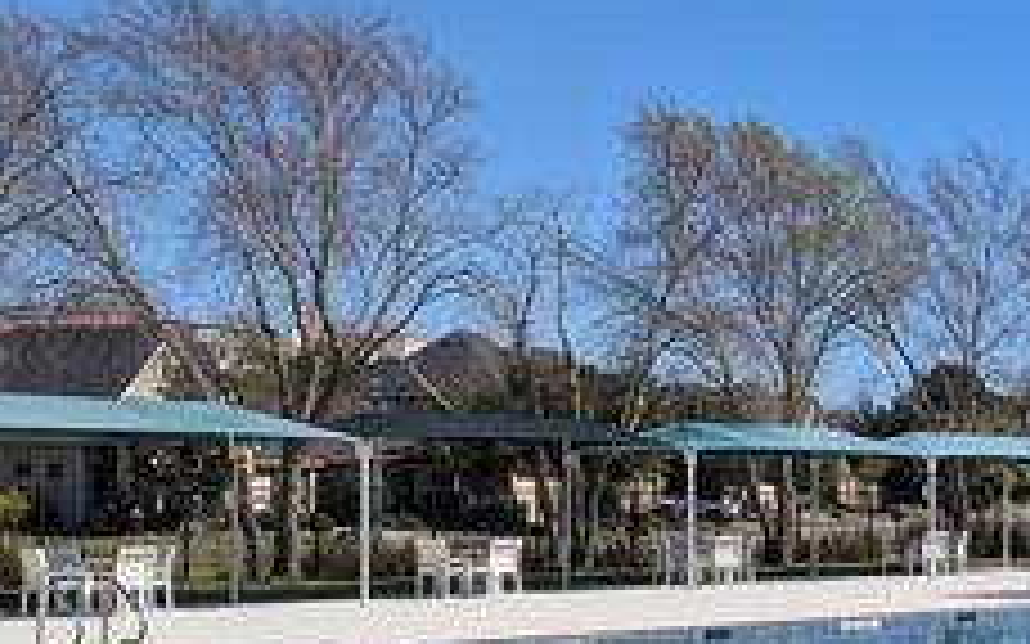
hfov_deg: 25.2
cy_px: 482
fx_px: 2077
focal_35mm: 74
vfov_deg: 17.5
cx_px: 1219
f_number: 1.89
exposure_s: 1/2632
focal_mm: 5.43
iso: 48
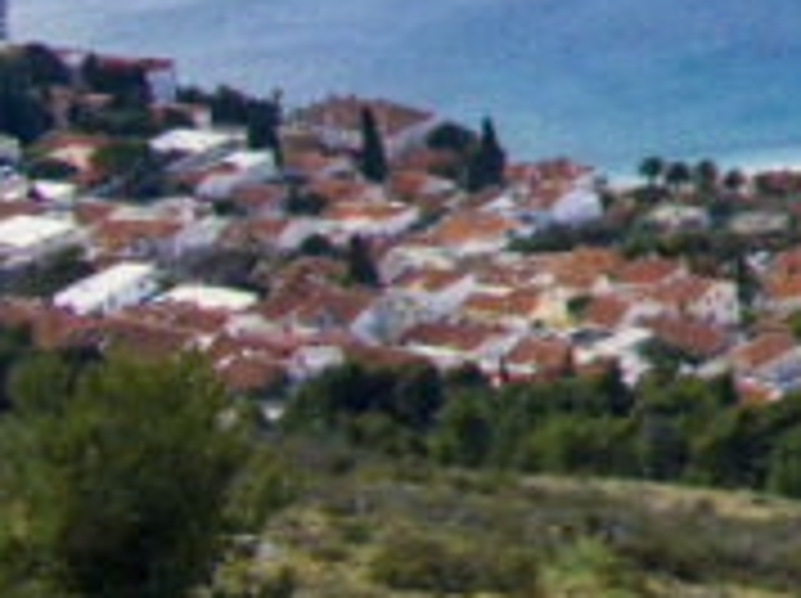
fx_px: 2657
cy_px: -519
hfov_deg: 11.7
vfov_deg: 11.8
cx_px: 2228
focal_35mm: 115
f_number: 2.8
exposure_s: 1/1500
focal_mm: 3.61
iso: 200
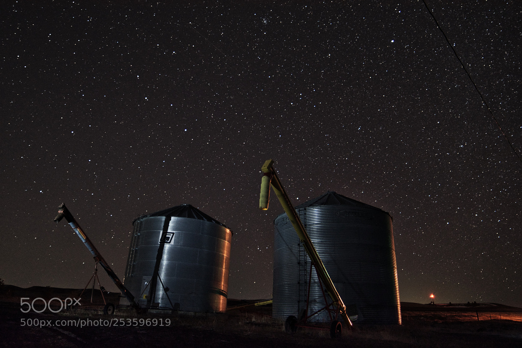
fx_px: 305
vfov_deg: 59.5
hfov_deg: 81.2
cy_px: 174
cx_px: 261
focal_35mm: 21
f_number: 2.8
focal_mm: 14
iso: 1250
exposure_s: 25
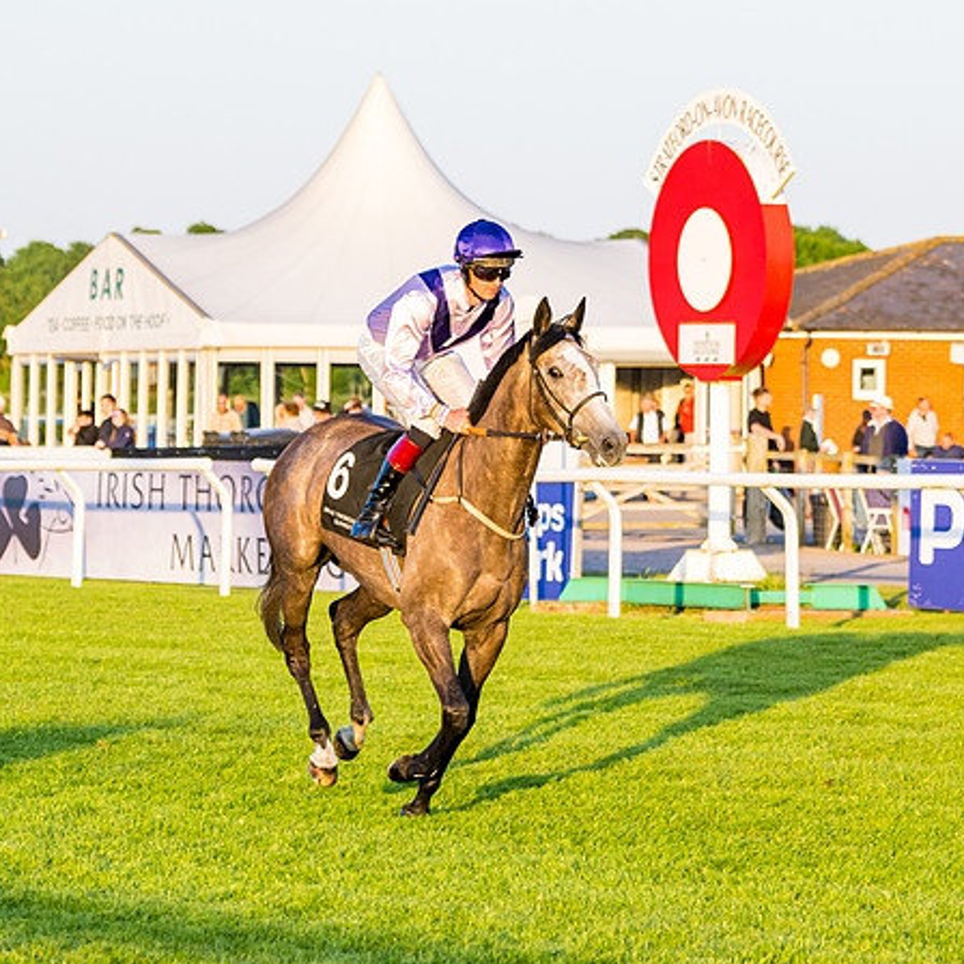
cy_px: 575
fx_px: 6459
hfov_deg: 8.5
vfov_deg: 8.5
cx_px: 596
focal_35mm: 205
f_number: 4
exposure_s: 1/640
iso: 400
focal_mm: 95
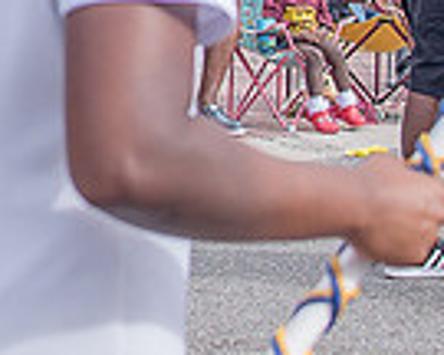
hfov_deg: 9.0
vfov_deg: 7.2
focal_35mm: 210
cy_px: -212
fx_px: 2760
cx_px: -207
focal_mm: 35
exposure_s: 1/500
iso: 100
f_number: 4
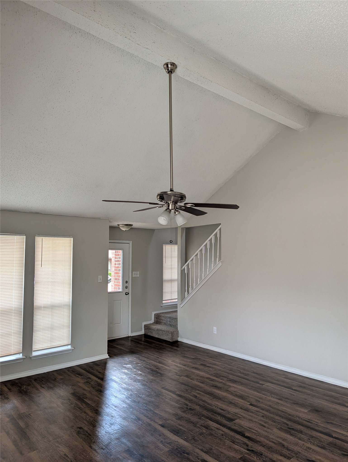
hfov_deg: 57.0
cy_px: 231
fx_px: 321
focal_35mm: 24
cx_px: 174
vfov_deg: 71.5
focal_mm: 6.9
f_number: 1.68
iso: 128
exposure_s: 1/142
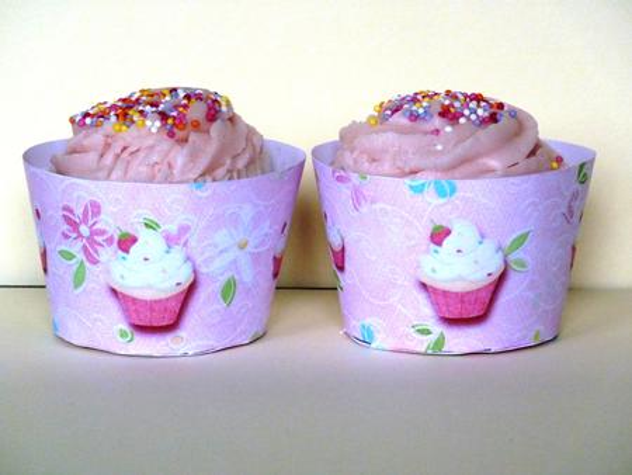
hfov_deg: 11.7
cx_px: 316
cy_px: 238
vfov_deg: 8.8
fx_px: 3087
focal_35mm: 169
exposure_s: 1/40
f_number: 4.5
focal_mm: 27.8
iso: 400
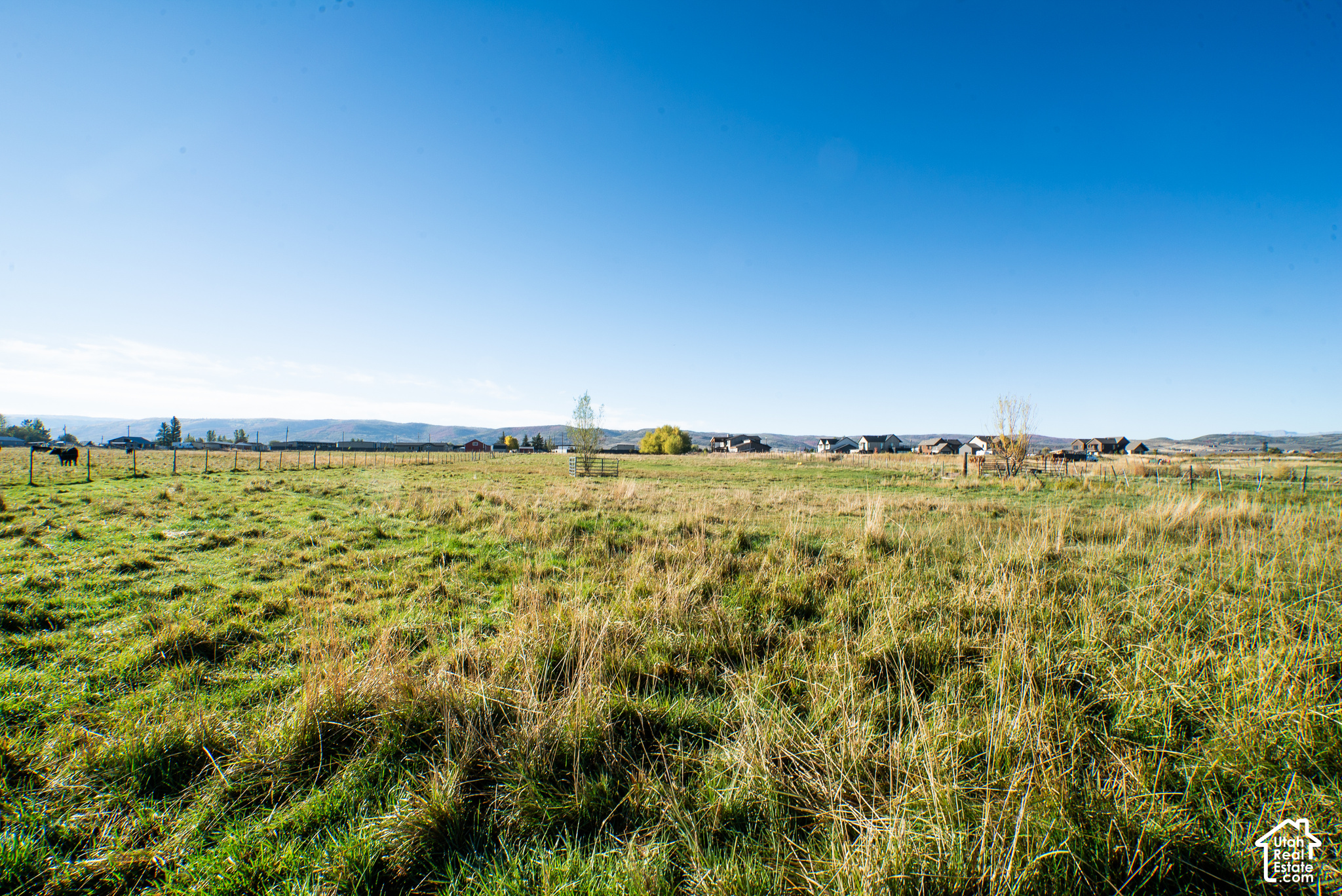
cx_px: 671
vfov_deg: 73.8
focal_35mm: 16
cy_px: 448
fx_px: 597
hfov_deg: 96.7
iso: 125
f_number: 16
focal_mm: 16
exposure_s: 1/80
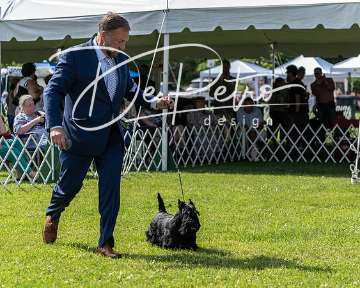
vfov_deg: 14.2
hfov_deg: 17.7
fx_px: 1157
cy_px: 158
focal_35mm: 109
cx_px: 197
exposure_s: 1/2000
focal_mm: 88
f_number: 4
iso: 800
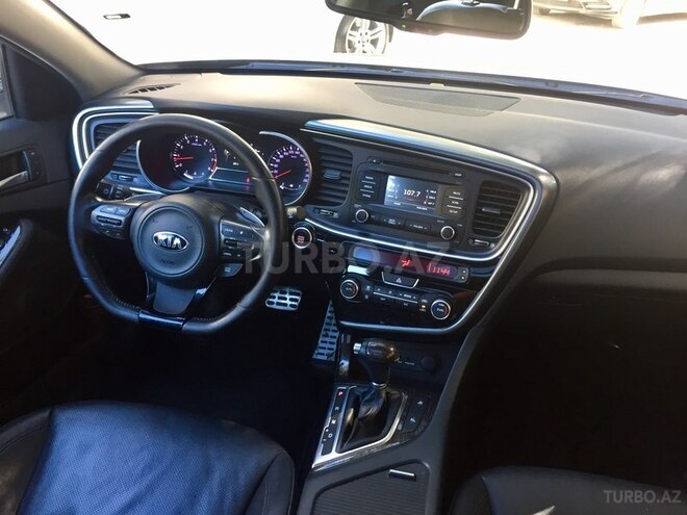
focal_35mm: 29
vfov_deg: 48.2
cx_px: 344
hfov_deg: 61.7
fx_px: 576
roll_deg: -3.4
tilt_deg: -30.9
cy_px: 258
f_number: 2.2
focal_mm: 4.15
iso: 80
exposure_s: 1/33
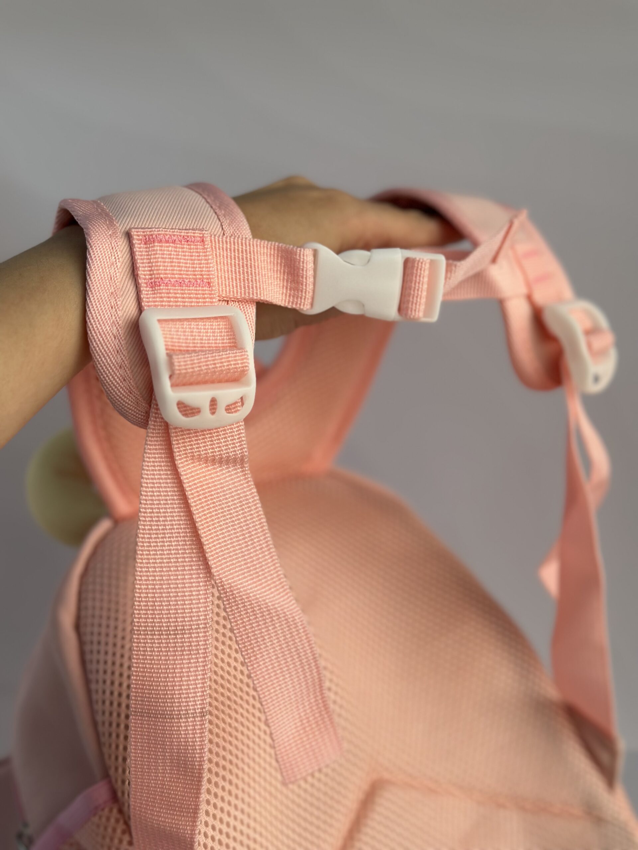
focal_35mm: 48
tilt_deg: -17.1
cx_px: 319
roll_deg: +0.0
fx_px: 1180
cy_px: 425
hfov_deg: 30.3
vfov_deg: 39.7
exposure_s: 1/332
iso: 80
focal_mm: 6.86
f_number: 1.78
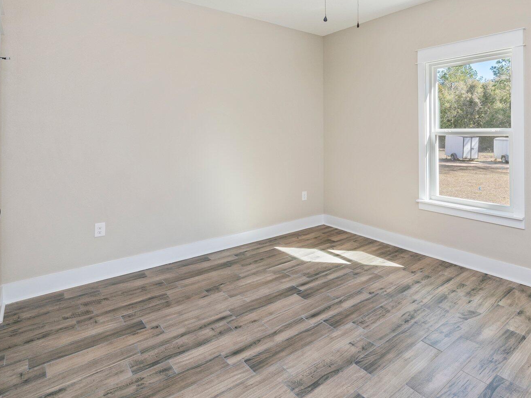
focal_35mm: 21
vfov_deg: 62.3
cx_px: 340
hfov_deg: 77.2
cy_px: 143
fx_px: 322
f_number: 9
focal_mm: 14
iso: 320
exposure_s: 1/50
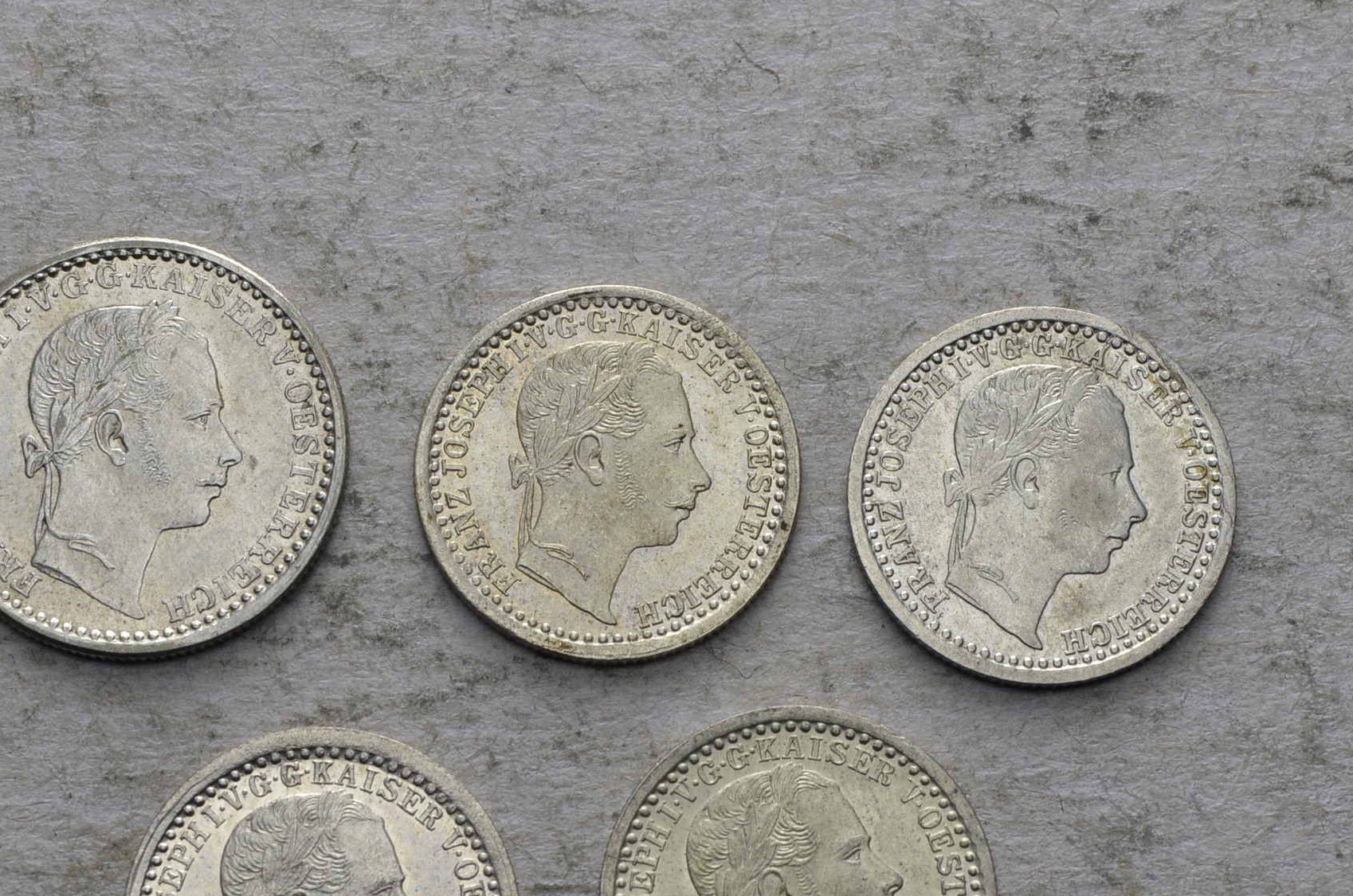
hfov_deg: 17.1
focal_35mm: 120
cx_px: 638
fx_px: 4491
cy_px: 616
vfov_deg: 11.4
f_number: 14
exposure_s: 1/250
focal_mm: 55
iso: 400
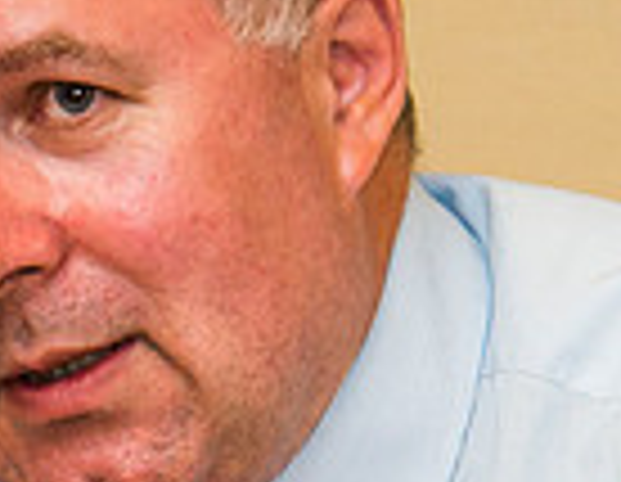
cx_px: -607
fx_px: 8426
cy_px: 1055
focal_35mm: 464
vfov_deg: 3.2
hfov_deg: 4.2
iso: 400
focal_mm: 68
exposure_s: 1/80
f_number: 4.5
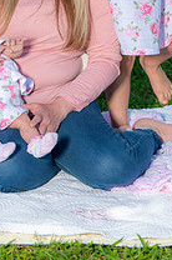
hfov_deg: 5.3
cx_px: 68
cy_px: -5
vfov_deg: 7.9
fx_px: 1869
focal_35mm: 260
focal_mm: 120
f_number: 5.6
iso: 100
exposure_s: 1/160
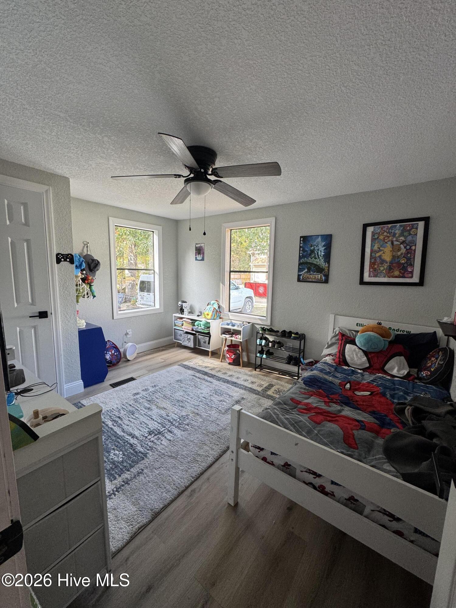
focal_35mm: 14
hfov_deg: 85.7
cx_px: 228
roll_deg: -1.1
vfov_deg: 102.1
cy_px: 304
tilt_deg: -8.3
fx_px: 246
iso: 125
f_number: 2.2
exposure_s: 1/99
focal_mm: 2.22
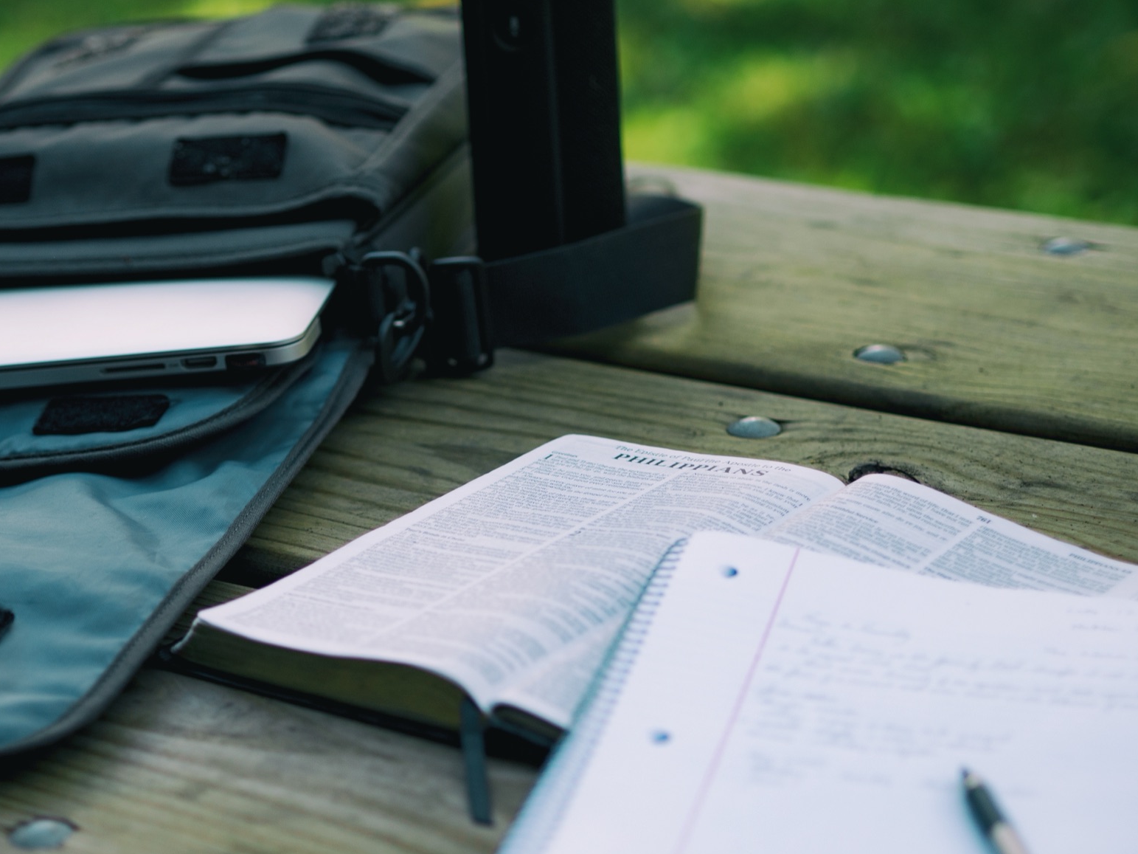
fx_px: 3682
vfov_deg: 13.2
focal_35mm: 112
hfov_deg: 17.6
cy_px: 460
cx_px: 482
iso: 125
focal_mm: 45
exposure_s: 1/1250
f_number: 1.8
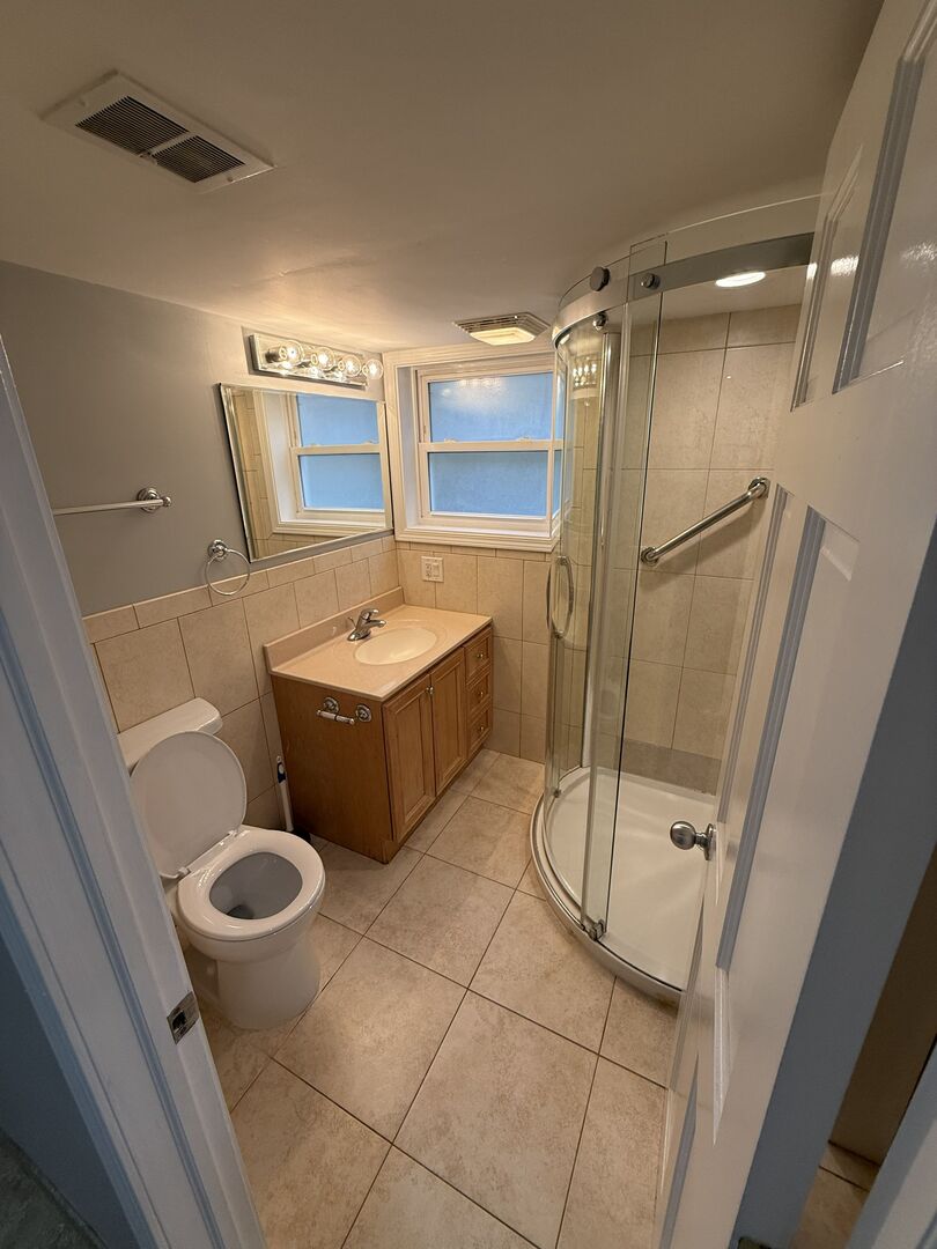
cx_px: 468
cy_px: 624
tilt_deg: -17.8
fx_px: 505
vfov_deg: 102.1
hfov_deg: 85.7
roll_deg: +0.3
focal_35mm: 14
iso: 100
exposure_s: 1/120
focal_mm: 2.22
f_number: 2.2
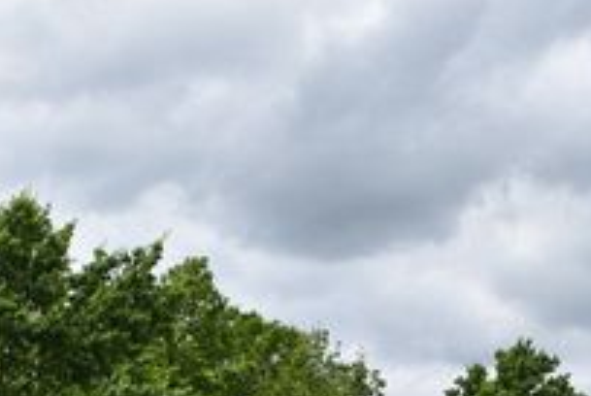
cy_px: 613
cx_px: 201
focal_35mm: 85
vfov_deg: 14.9
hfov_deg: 23.8
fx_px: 1397
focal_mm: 18
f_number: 9
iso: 100
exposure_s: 1/320
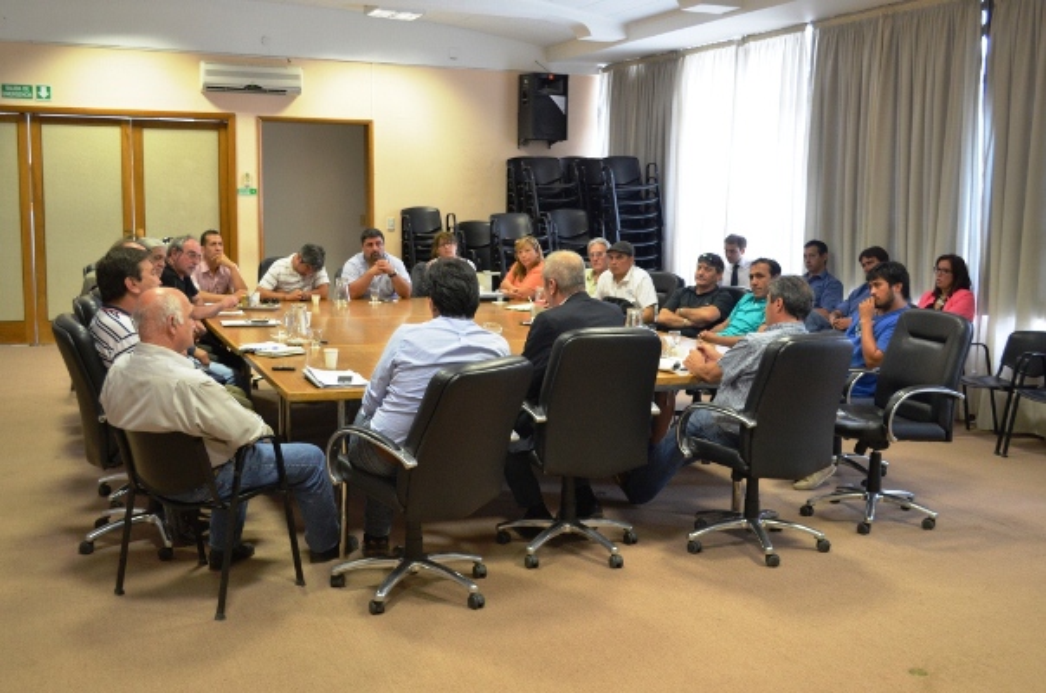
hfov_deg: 49.6
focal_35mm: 39
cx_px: 523
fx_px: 1131
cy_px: 346
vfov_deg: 34.1
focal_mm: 26
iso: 800
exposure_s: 1/40
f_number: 4.2
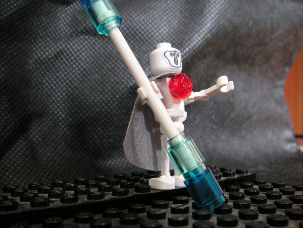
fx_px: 333
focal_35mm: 38
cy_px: 114
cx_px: 152
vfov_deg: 37.7
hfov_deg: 49.0
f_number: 3.3
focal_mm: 6.3
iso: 100
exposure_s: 1.5
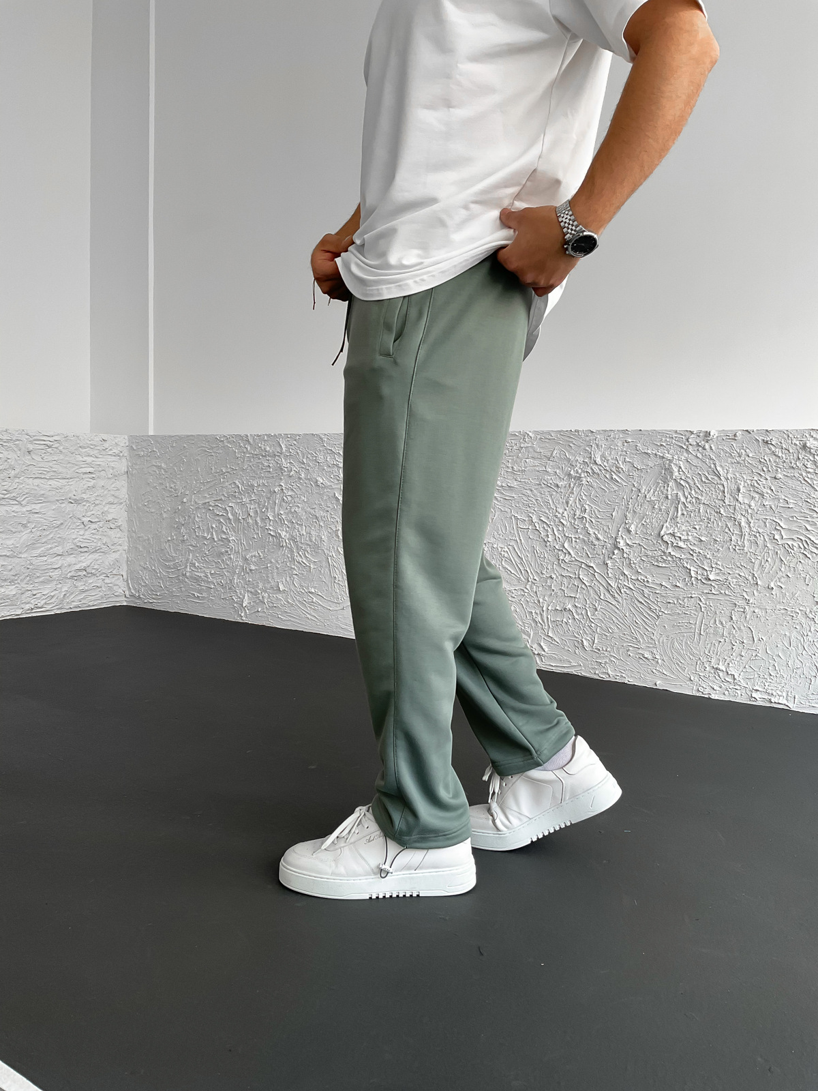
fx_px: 914
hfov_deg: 48.2
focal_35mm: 29
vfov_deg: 61.7
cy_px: 546
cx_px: 409
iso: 40
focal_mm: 3
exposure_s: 1/120
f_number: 1.8
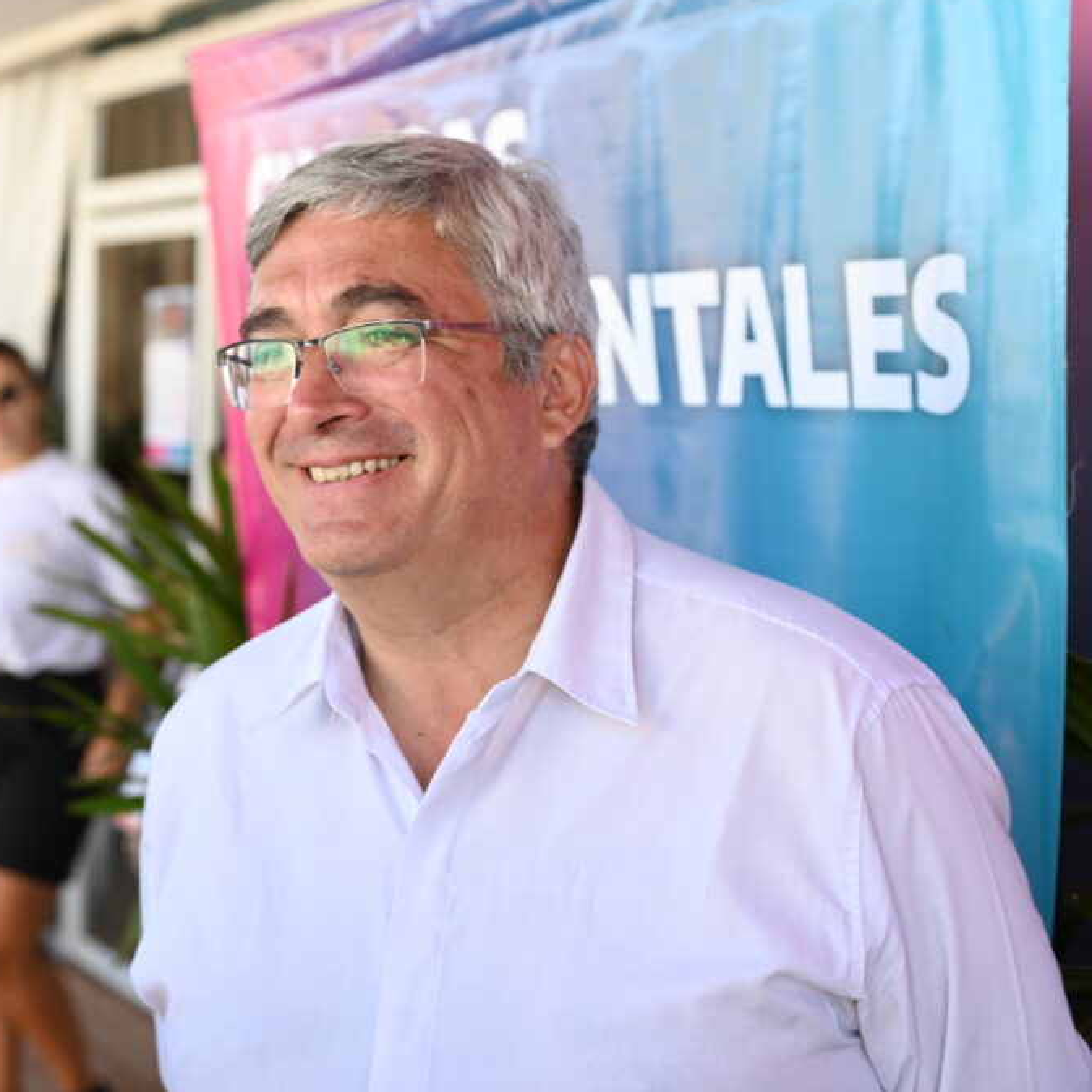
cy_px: 544
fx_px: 2534
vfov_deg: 24.3
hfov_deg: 24.2
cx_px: 392
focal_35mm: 71
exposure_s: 1/250
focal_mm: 55
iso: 200
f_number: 4
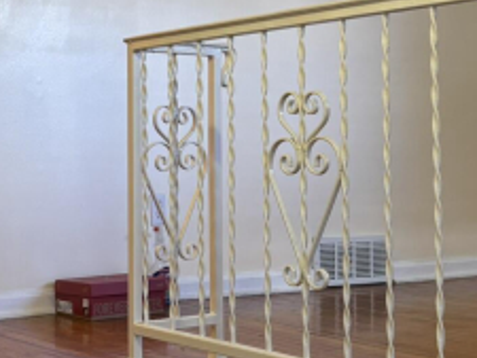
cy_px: 95
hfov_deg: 24.9
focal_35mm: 77
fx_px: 1062
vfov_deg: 19.0
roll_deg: +0.1
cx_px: 103
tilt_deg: +2.9
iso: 160
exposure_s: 1/60
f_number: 1.6
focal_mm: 5.96
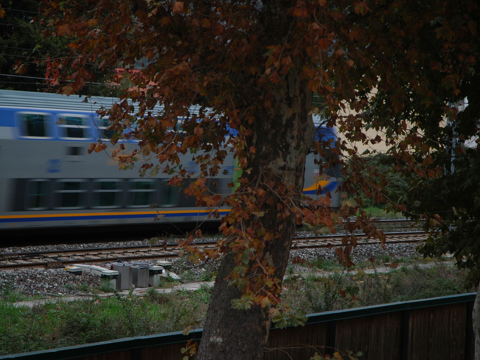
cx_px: 224
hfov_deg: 17.3
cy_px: 180
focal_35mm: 114
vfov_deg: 13.0
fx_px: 1581
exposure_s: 1/25
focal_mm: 70
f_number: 4.5
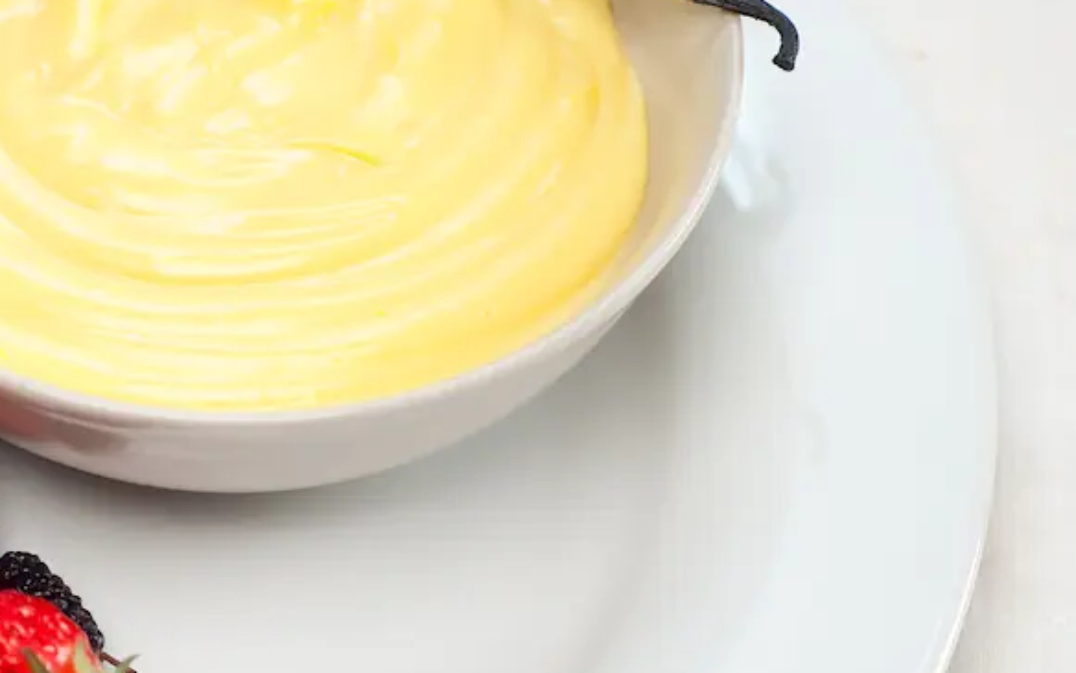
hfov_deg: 13.3
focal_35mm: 157
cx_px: 243
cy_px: 518
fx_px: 4604
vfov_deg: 8.3
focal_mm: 60
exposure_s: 1/50
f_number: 4.5
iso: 200
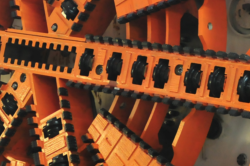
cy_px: 68
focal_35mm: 125
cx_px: 280
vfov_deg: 10.9
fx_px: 867
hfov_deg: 15.9
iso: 800
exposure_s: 1/80
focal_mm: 24
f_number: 2.8
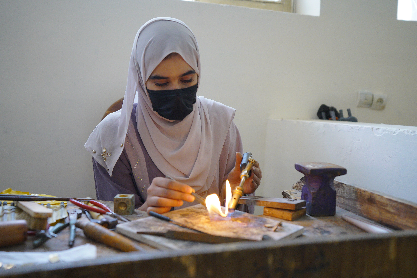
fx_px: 405
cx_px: 208
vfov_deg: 37.9
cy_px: 139
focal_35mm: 35
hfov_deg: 54.4
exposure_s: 1/160
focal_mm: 35
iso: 2000
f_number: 2.8
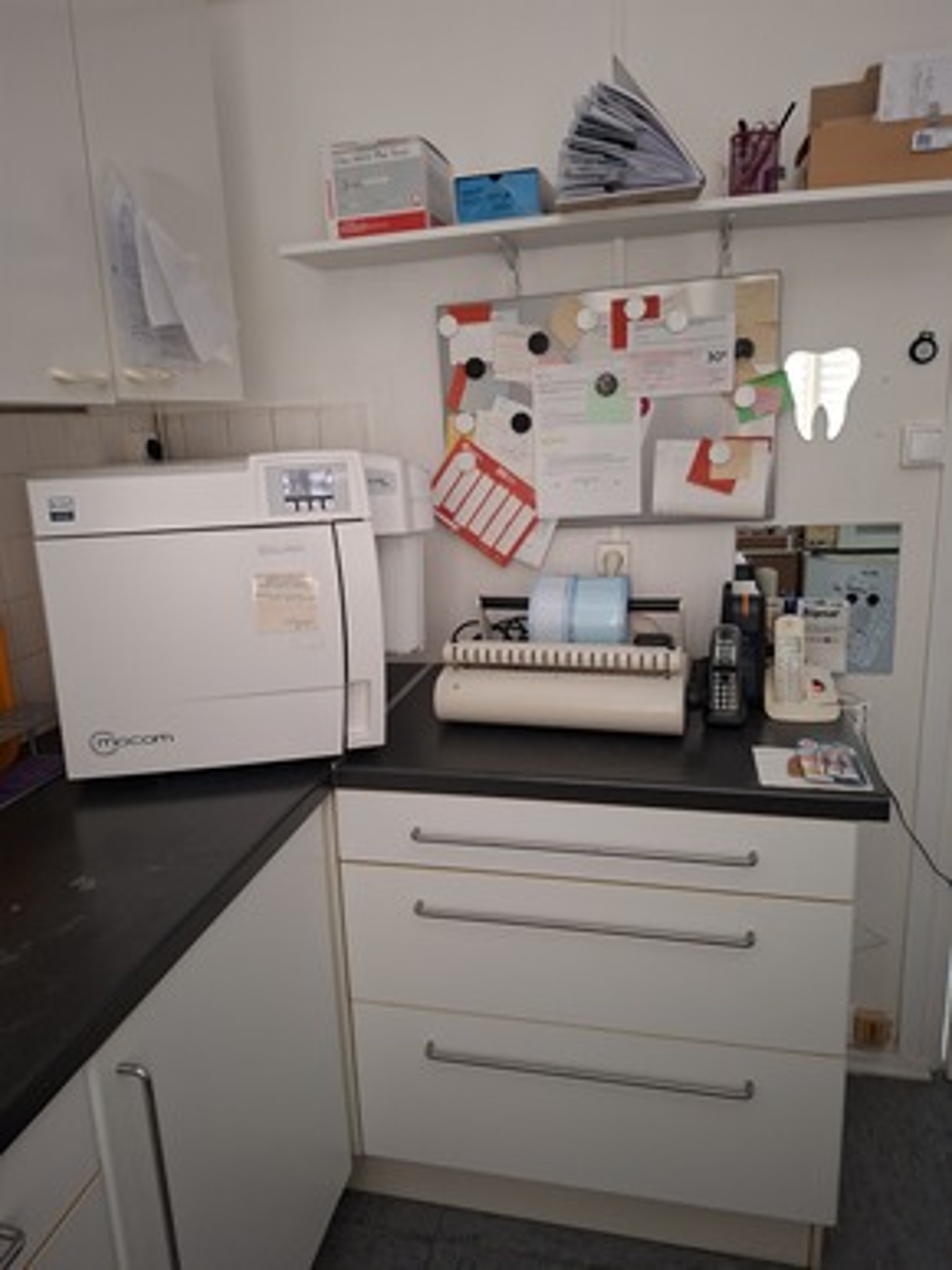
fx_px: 844
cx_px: 476
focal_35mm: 23
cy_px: 635
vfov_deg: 73.9
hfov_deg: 58.9
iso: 640
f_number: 1.8
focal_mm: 5.54
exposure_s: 1/25
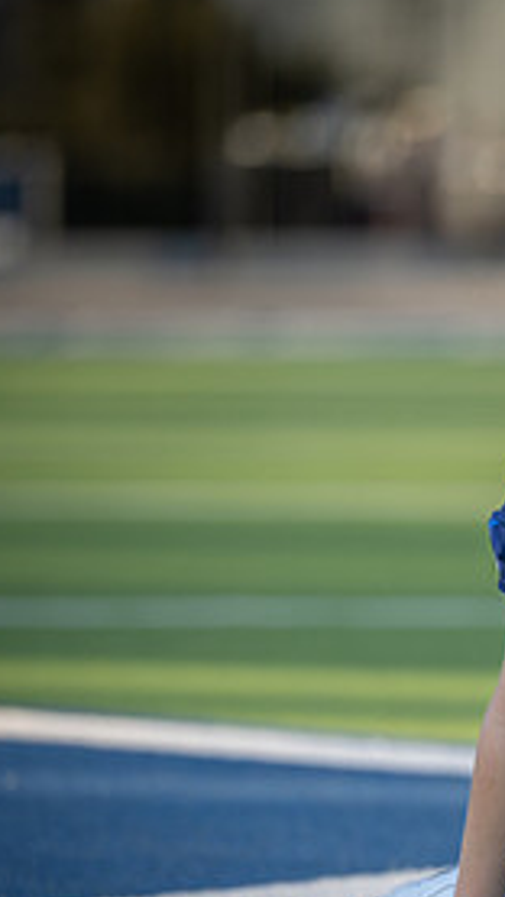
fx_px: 9181
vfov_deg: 5.6
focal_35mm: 386
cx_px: 833
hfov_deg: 3.1
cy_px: 677
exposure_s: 1/400
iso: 100
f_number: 2.8
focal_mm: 153
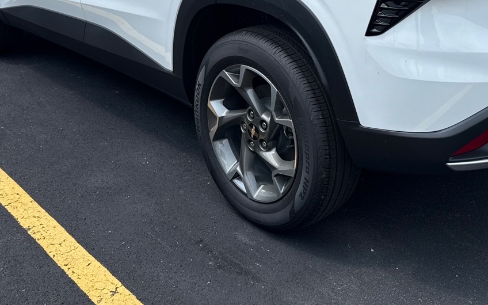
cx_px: 302
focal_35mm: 48
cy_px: 15
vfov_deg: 25.8
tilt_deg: -14.6
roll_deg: -0.6
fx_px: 638
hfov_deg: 41.6
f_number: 1.78
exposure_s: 1/4167
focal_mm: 6.76
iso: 80
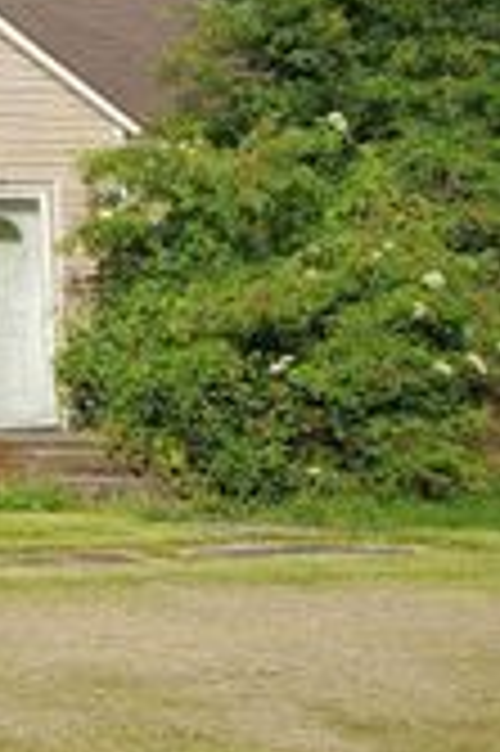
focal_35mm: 81
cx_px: -622
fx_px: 1691
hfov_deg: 13.4
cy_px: 200
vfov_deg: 24.8
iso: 50
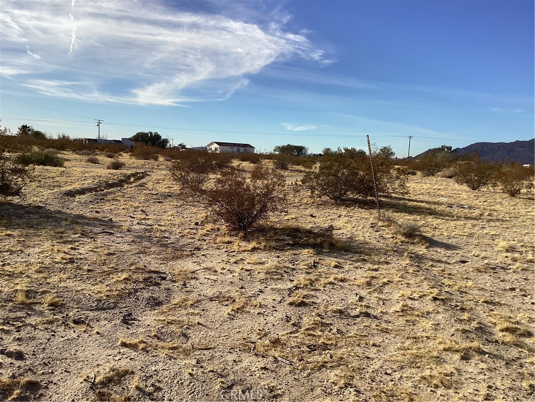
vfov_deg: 45.4
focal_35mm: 31
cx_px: 268
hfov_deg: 58.4
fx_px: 479
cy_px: 201
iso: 25
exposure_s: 1/1942
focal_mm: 3.3
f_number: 2.4
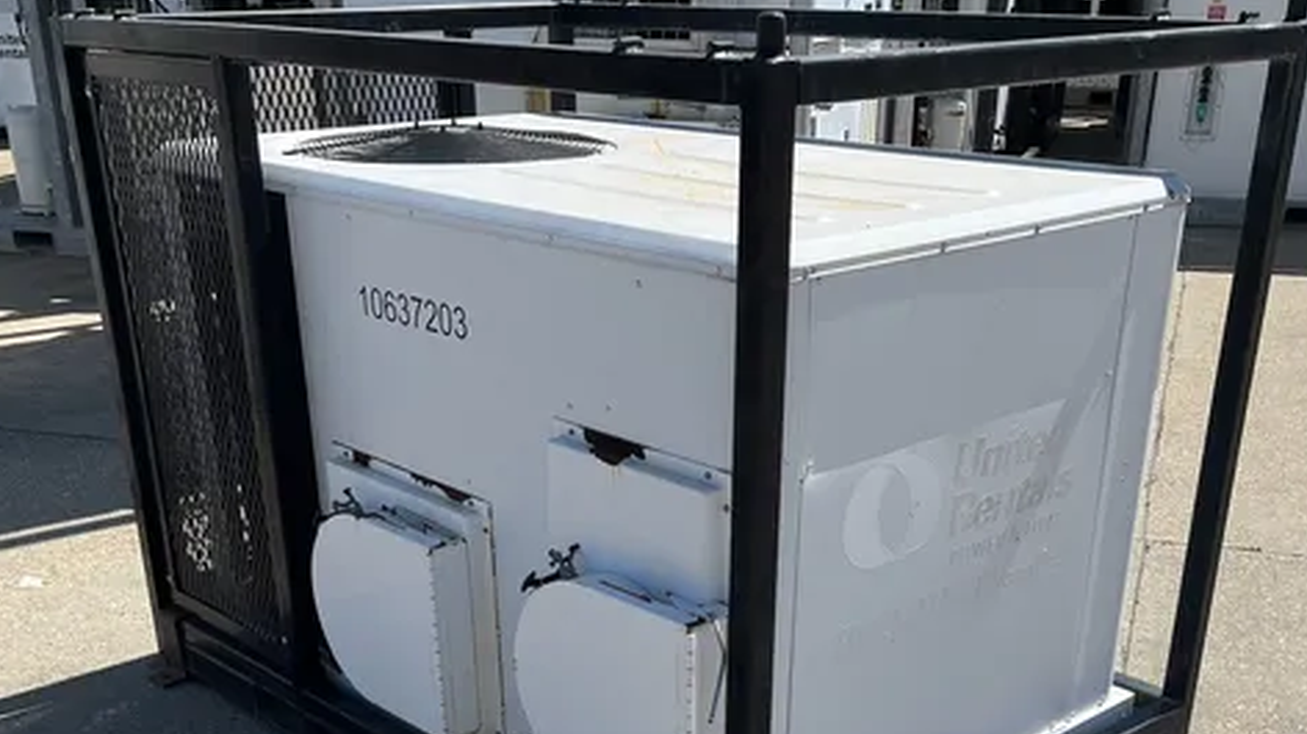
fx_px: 1524
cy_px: 760
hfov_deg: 46.4
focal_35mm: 44
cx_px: 648
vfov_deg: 25.5
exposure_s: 1/4651
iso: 50
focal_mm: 5.1
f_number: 1.6
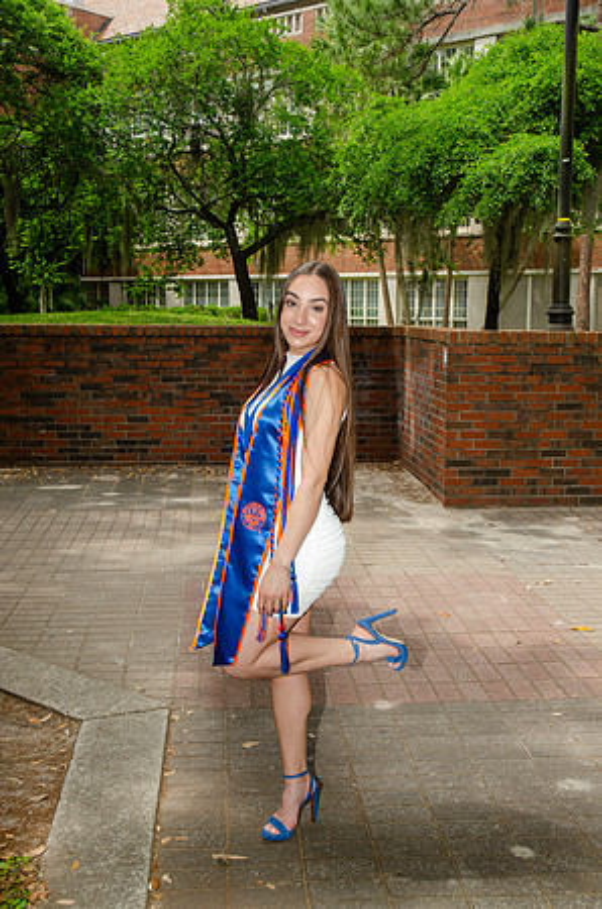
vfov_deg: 45.0
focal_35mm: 44
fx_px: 1096
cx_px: 301
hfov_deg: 30.7
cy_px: 454
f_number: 5
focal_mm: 29
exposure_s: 1/250
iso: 100
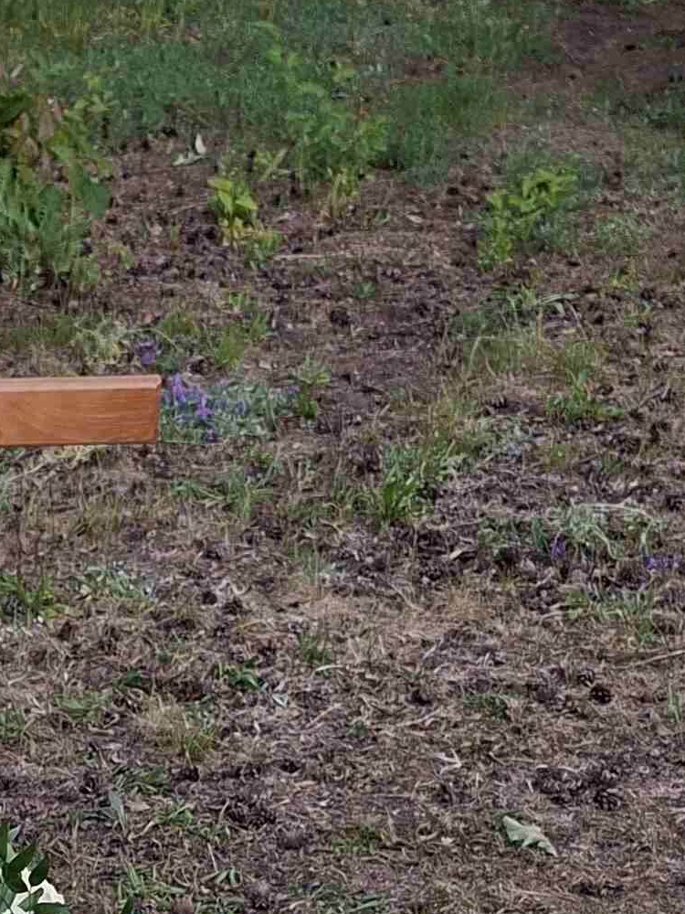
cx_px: -286
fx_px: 2427
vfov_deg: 20.1
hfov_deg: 15.1
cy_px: 1058
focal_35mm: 92
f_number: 1.8
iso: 50
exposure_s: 1/187
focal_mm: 5.54
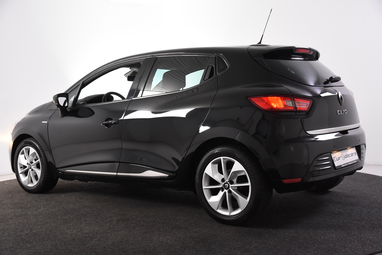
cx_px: 191
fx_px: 493
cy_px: 128
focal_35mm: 46
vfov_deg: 28.9
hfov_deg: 42.3
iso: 1600
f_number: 4.5
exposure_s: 1/80
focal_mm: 31
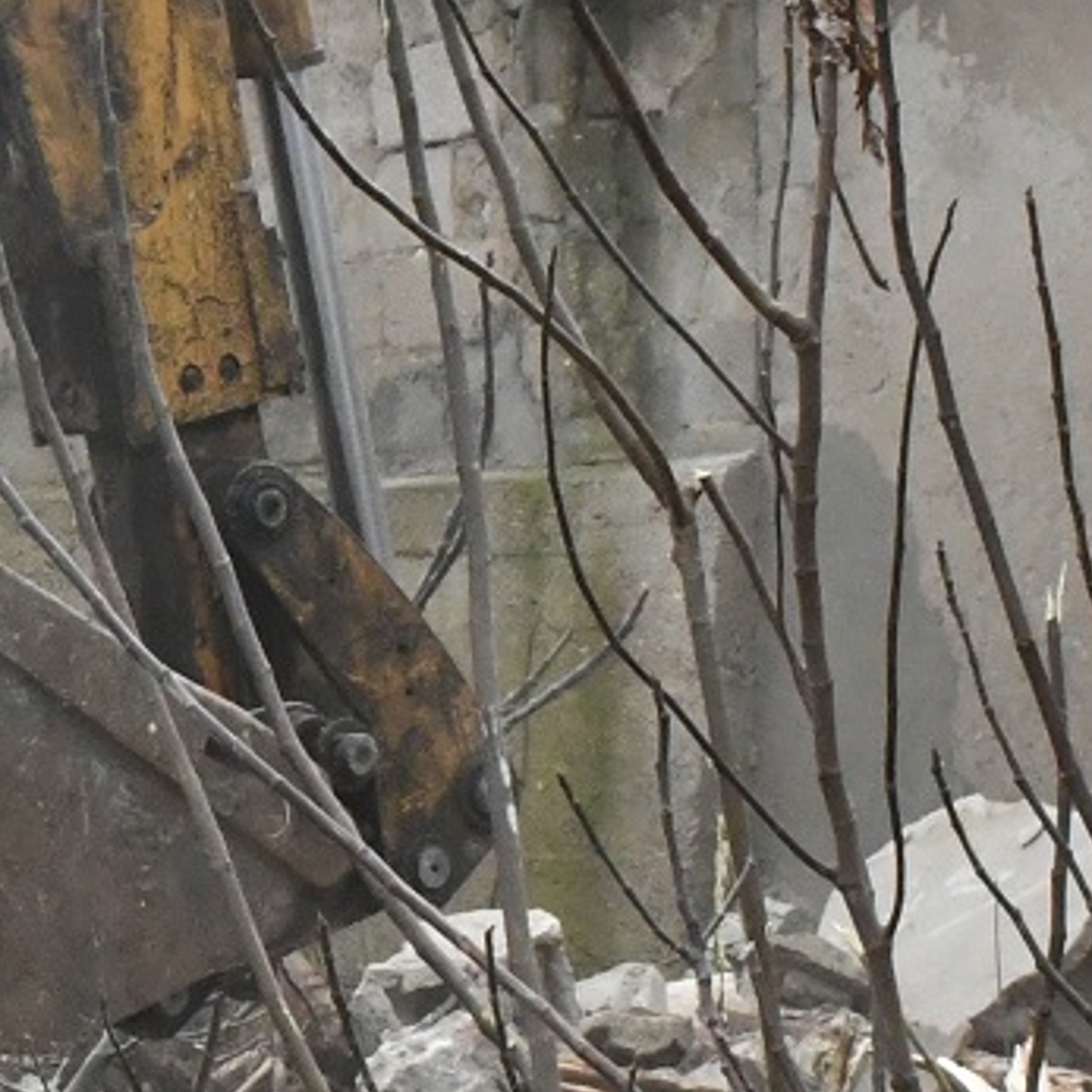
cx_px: -463
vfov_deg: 5.9
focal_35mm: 296
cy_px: 957
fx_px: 10564
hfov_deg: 5.9
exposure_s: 1/640
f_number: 13
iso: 3200
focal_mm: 42
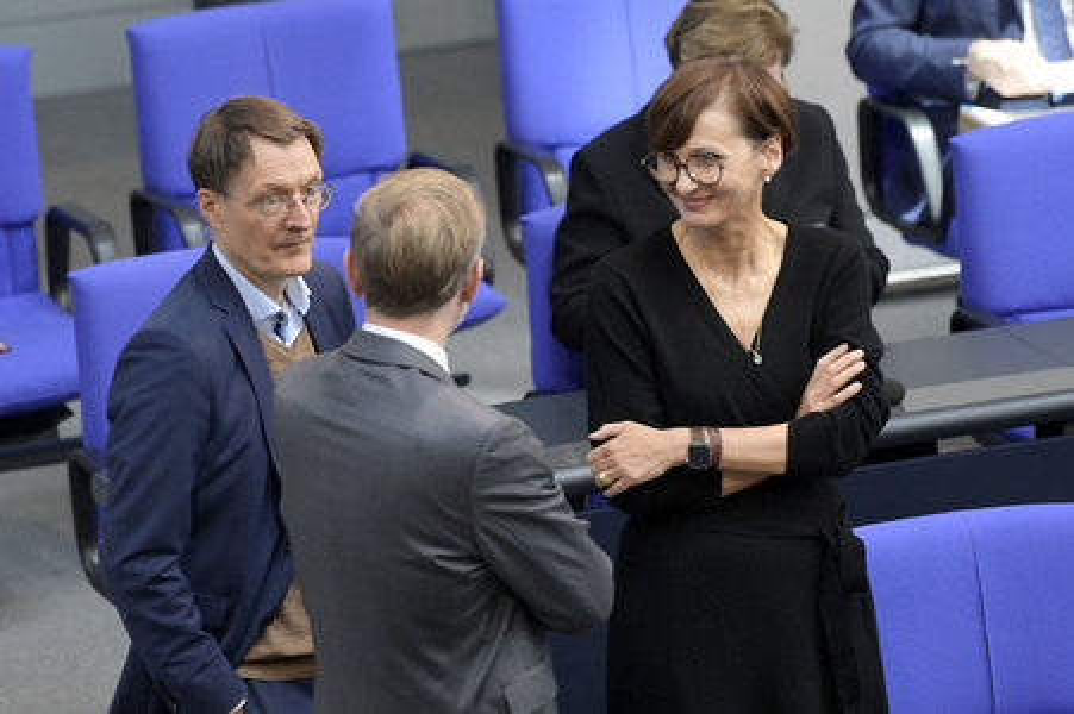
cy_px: 357
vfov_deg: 4.4
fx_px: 9241
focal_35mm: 310
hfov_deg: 6.7
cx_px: 537
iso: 8000
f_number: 5.6
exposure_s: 1/250
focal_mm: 310
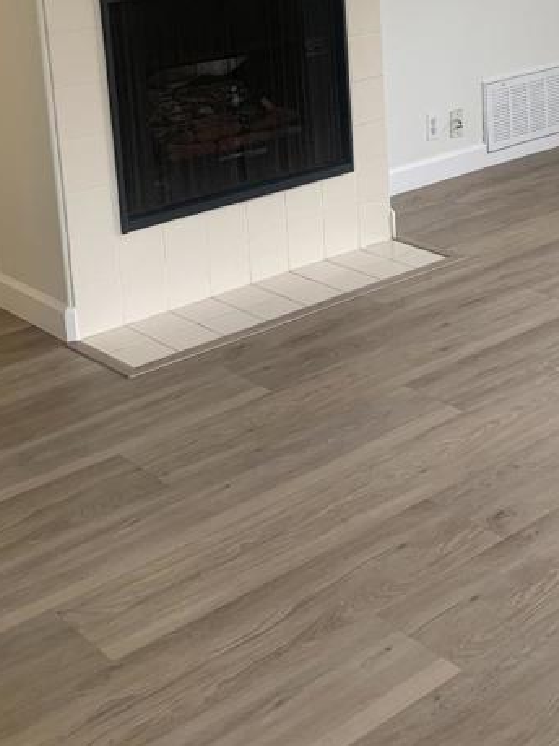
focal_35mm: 58
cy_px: 128
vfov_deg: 32.2
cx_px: 354
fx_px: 1249
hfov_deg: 25.1
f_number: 1.8
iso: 80
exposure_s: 1/121
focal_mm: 4.25
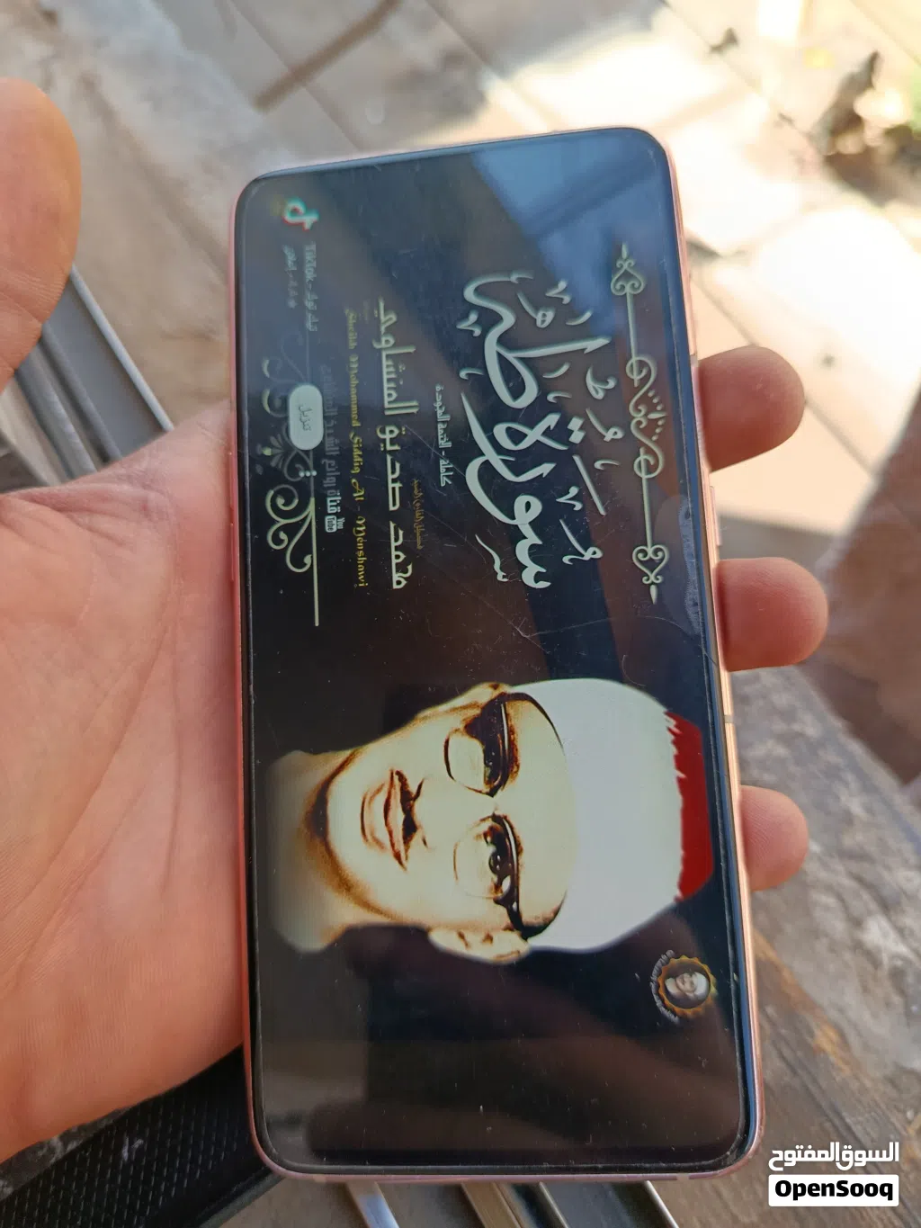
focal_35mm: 24
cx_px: 460
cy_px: 614
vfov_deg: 71.6
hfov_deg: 56.8
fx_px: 851
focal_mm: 5.24
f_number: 1.7
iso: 93
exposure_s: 1/100
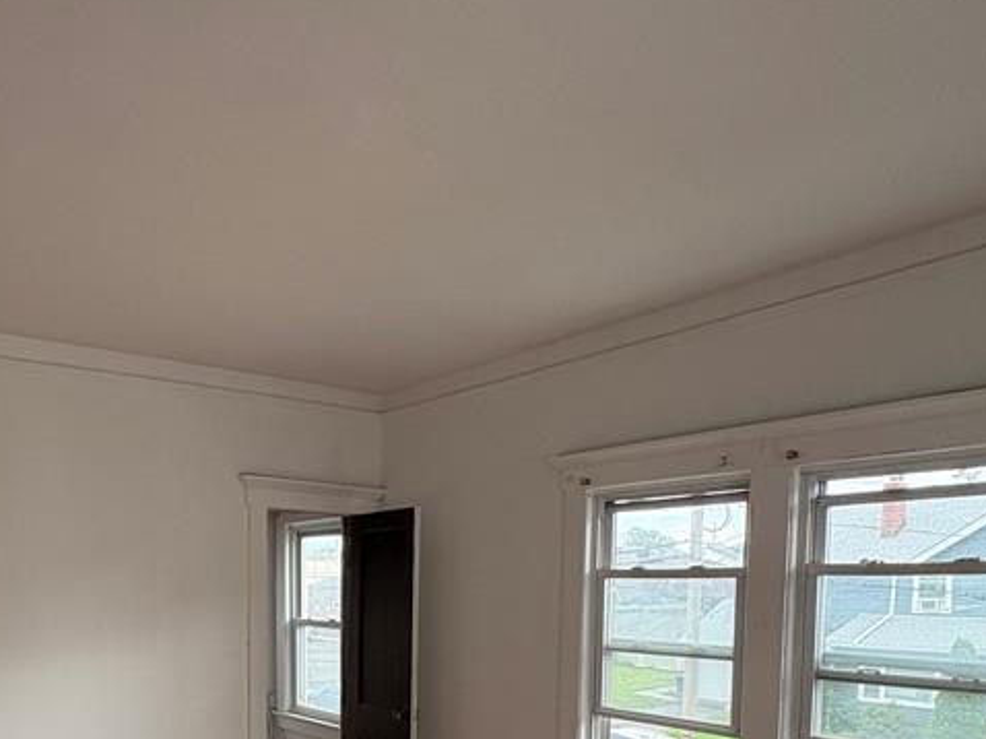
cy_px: 646
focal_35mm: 30
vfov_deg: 43.3
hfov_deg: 58.2
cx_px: 305
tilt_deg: -3.5
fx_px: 854
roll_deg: +0.5
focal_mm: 2.22
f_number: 2.2
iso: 125
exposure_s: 1/130
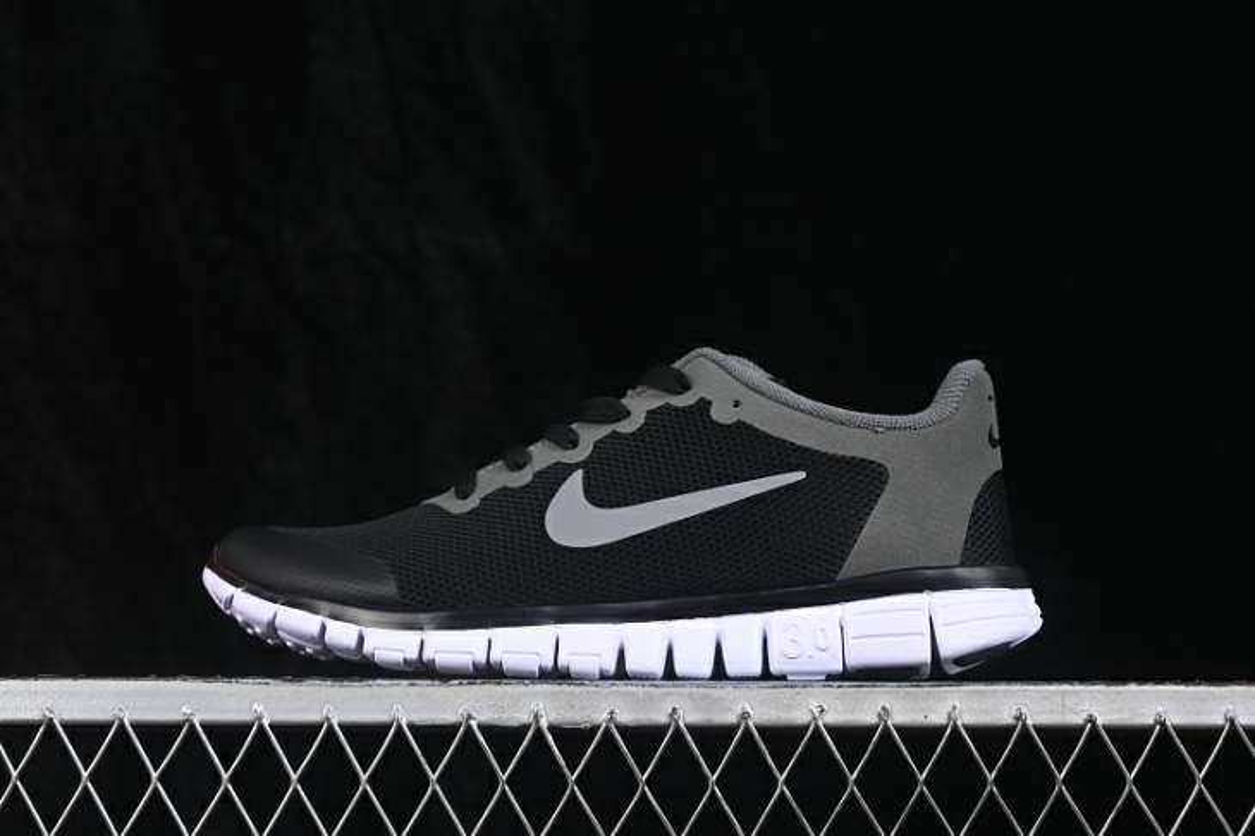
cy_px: 418
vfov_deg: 18.2
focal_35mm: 75
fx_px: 2613
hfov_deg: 27.0
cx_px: 628
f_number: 6.3
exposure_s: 1/60
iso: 160
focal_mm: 50
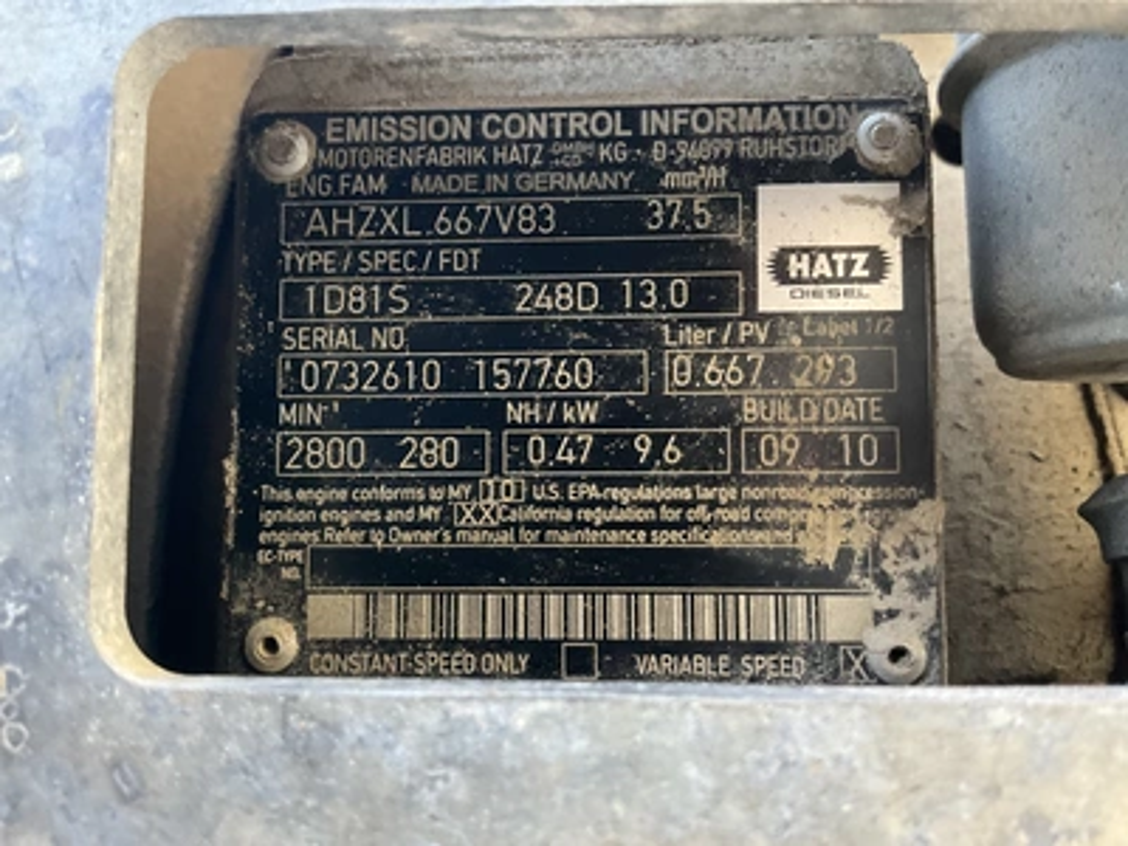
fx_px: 945
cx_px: 564
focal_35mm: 29
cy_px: 423
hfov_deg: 61.7
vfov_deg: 48.2
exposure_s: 1/41
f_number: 1.8
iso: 320
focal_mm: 3
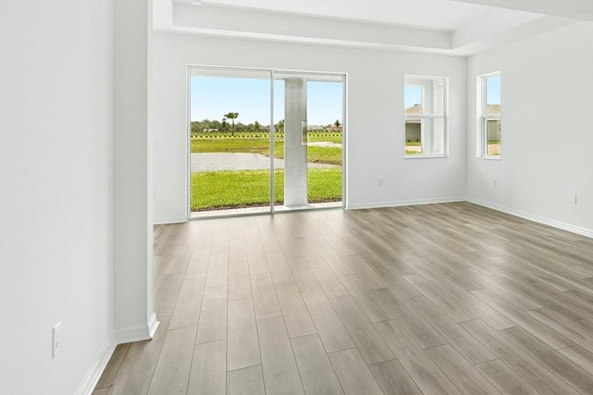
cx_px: 476
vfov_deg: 45.5
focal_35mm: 28
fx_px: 461
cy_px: 125
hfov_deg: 60.2
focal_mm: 16
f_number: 8
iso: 400
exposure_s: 1/100
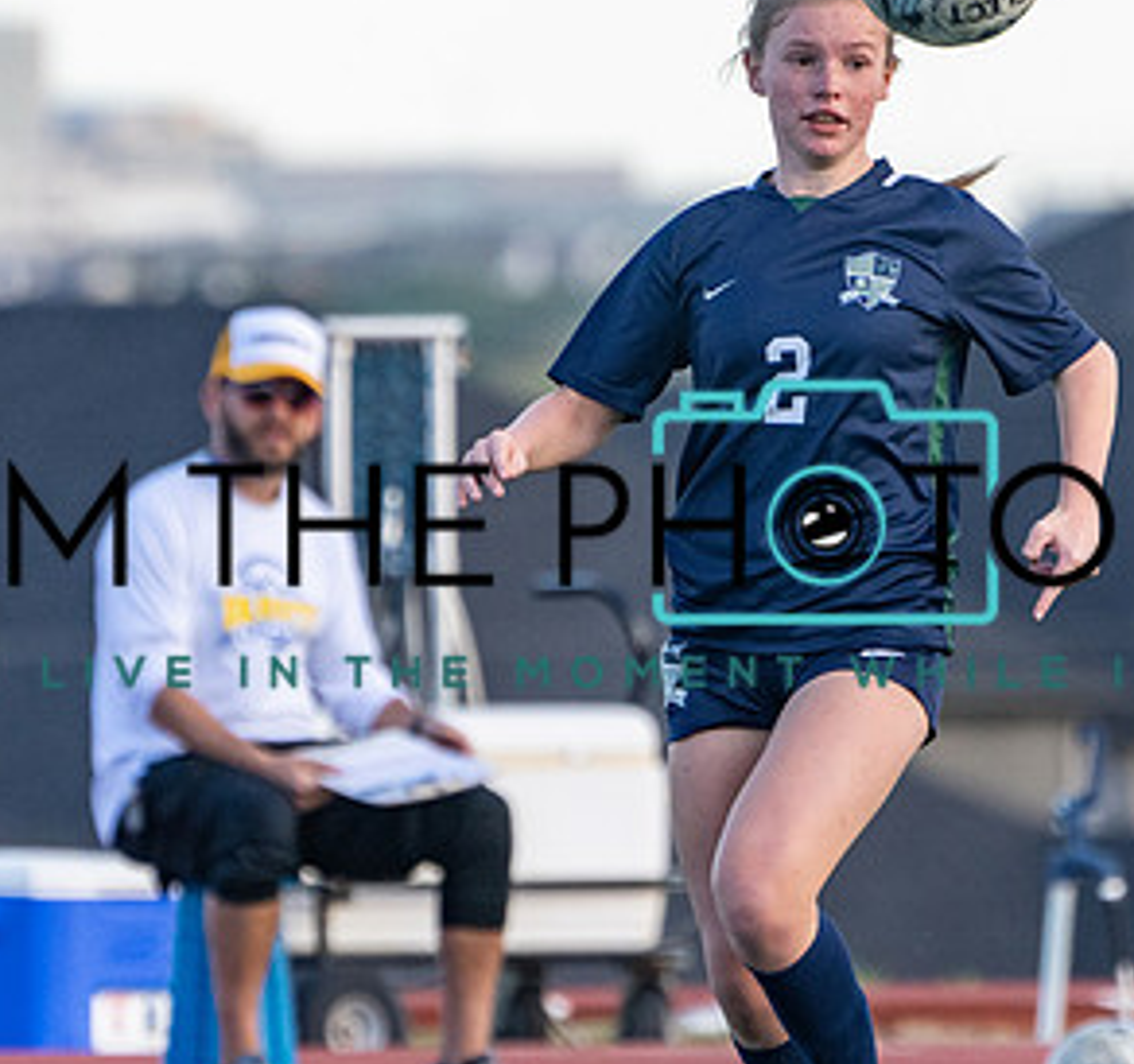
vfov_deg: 1.5
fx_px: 41725
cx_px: 776
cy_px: 543
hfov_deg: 1.6
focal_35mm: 1161
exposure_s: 1/1250
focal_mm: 501
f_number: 8
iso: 1250
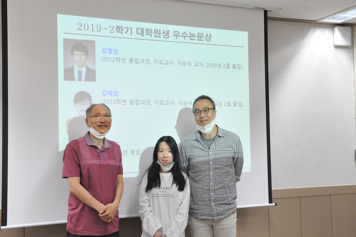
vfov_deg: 28.9
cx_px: 178
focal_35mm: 46
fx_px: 459
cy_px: 118
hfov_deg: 42.4
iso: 3200
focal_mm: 31
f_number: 6.3
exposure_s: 1/160
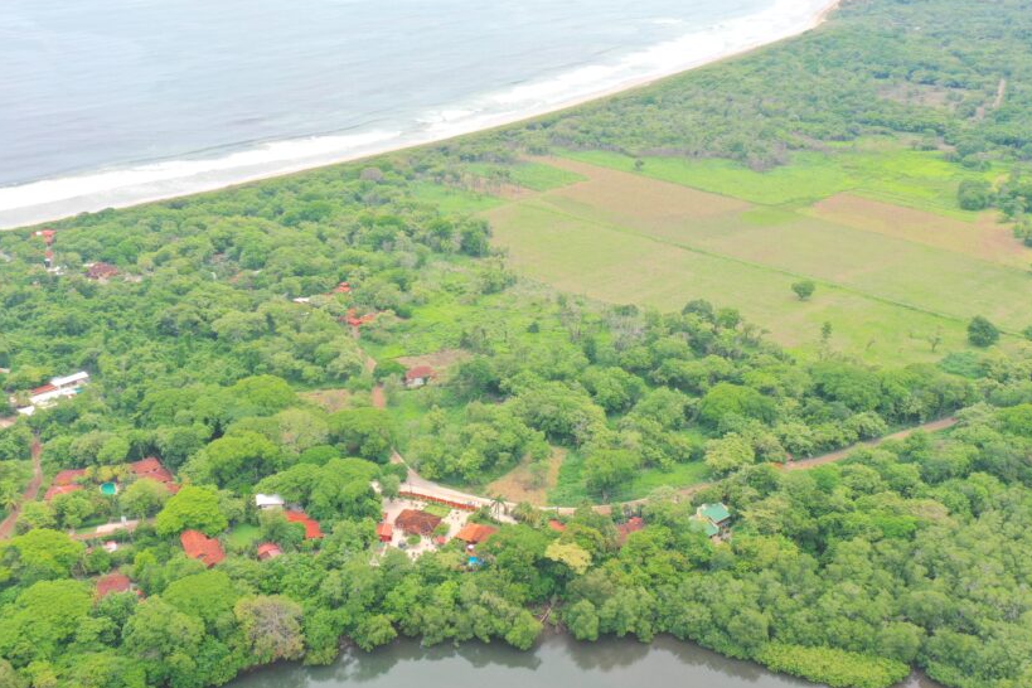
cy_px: 380
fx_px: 1003
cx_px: 480
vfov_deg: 37.8
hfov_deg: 54.4
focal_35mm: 35
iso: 100
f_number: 5.6
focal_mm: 10.26
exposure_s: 1/320
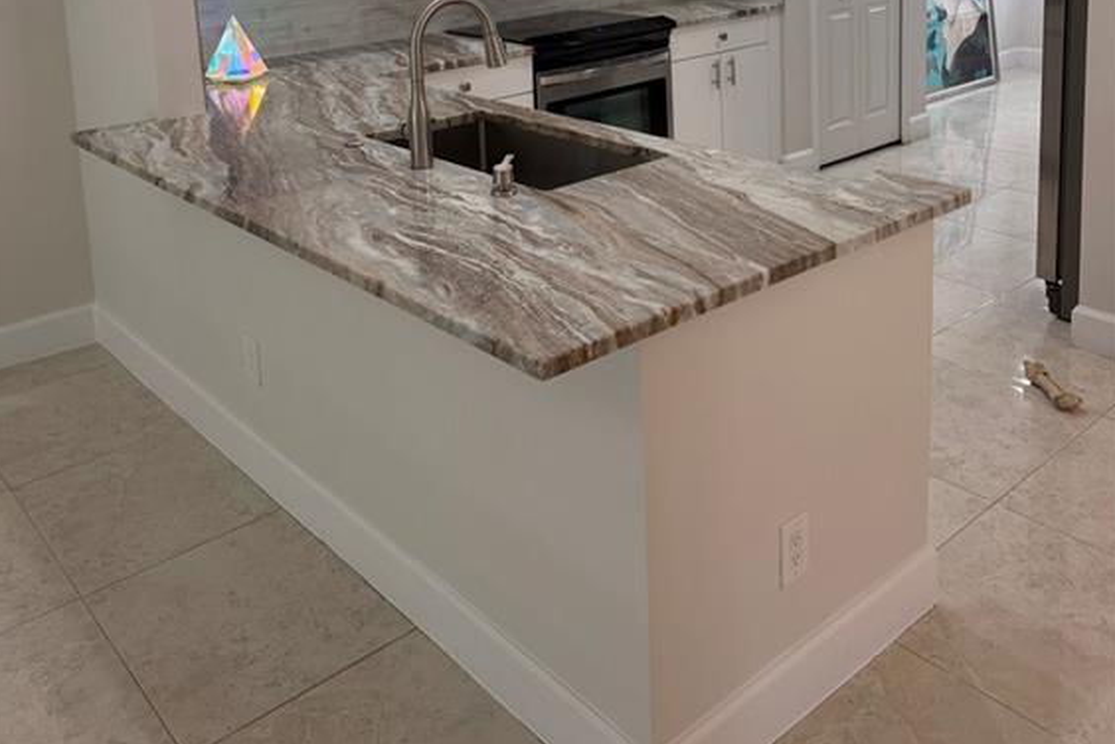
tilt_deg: -6.5
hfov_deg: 55.8
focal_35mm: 34
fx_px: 1053
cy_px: 22
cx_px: 554
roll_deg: +2.7
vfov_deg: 35.6
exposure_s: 1/120
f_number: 1.78
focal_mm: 6.76
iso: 125
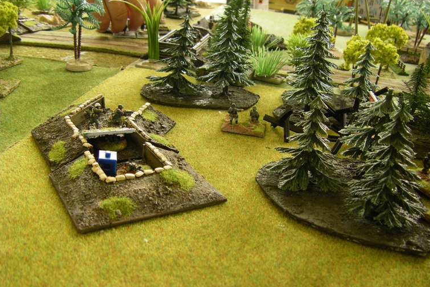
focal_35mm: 40
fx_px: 478
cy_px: 140
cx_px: 216
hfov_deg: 48.4
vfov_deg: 33.4
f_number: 3.5
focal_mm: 6.3
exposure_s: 1/50
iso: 250
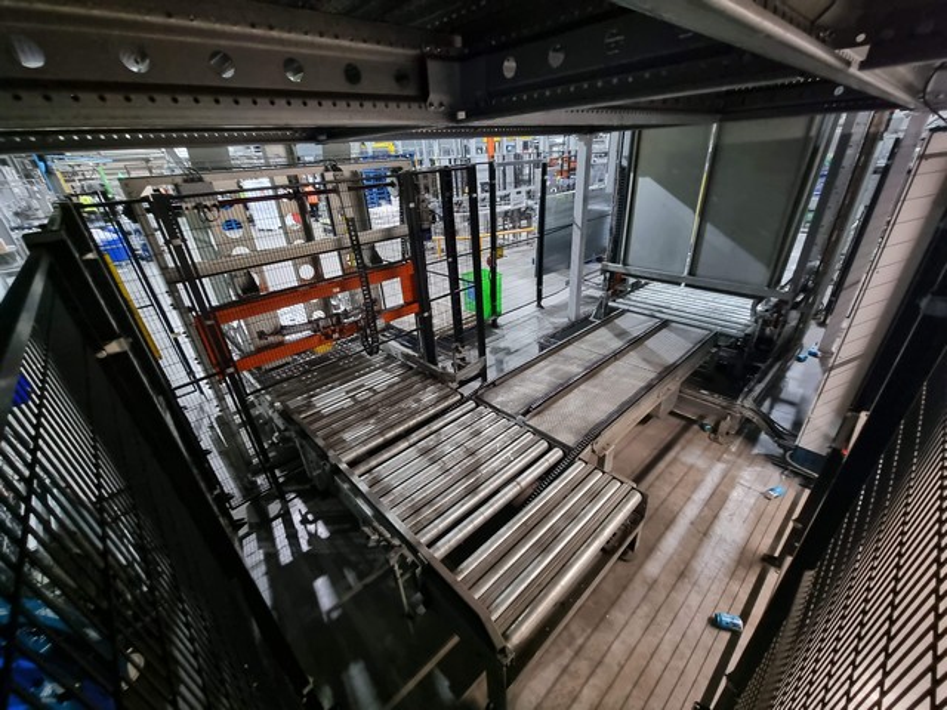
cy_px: 355
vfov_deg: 89.9
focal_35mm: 13
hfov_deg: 106.2
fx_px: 356
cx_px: 474
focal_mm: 2.2
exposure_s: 1/25
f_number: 2.2
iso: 1000
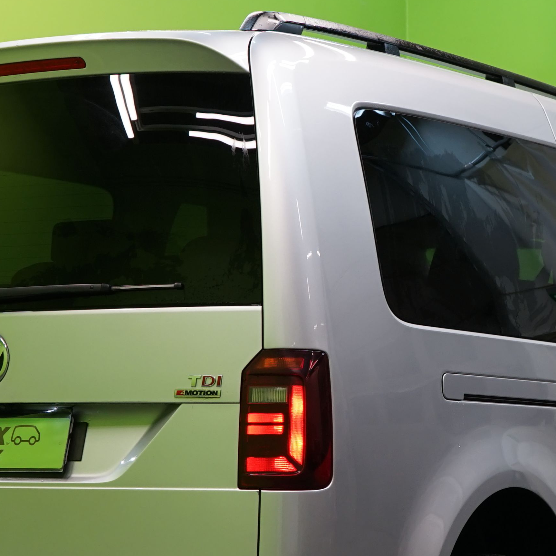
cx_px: 360
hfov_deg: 13.7
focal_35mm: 127
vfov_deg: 13.7
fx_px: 2308
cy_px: 382
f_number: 5.6
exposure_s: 1/50
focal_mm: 43
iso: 400
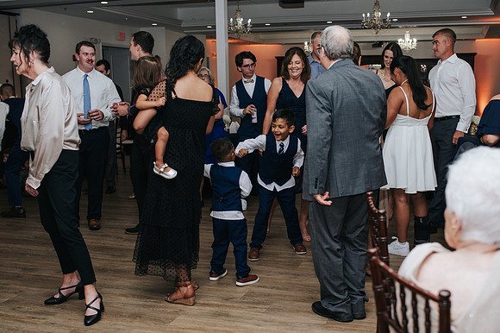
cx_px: 280
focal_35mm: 43
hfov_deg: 45.0
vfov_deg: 30.8
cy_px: 206
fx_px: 602
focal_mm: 35
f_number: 3.2
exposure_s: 1/200
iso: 800
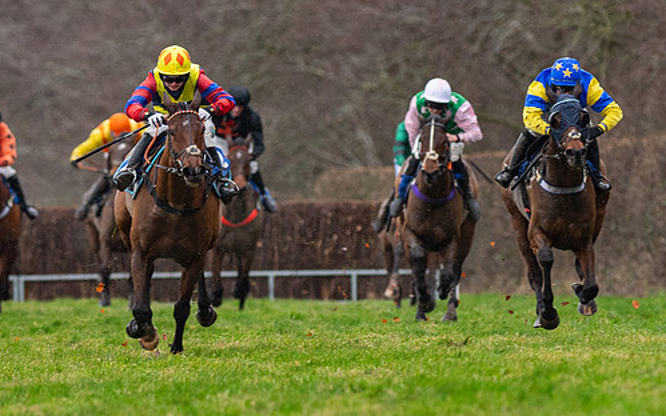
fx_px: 13288
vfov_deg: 1.8
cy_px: 198
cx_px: 415
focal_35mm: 732
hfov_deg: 2.9
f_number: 5
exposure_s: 1/1000
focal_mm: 300
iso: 1000
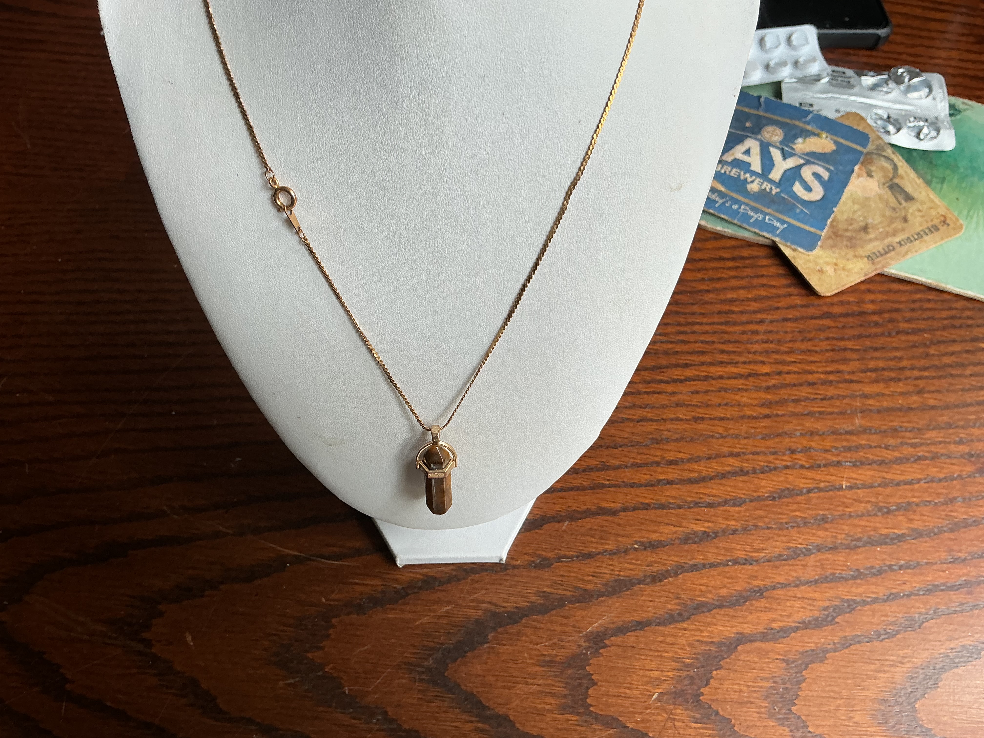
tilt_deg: -59.6
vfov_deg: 48.2
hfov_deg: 61.7
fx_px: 824
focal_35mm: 29
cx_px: 492
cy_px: 369
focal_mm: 3
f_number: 1.8
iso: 16
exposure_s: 1/126
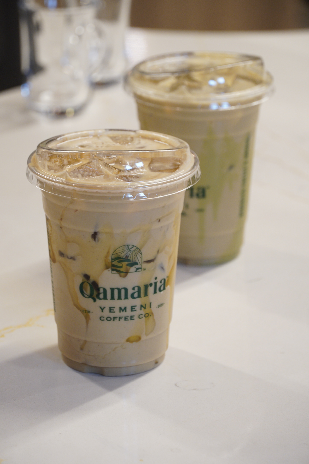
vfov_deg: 15.0
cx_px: 154
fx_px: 1757
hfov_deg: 10.0
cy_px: 232
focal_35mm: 136
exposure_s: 1/50
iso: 640
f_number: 5.6
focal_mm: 91
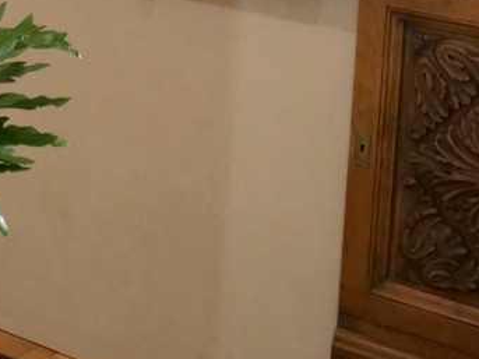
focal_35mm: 105
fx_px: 1452
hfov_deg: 16.8
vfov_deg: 12.9
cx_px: -270
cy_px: -274
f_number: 2.8
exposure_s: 1/60
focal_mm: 12
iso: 3200
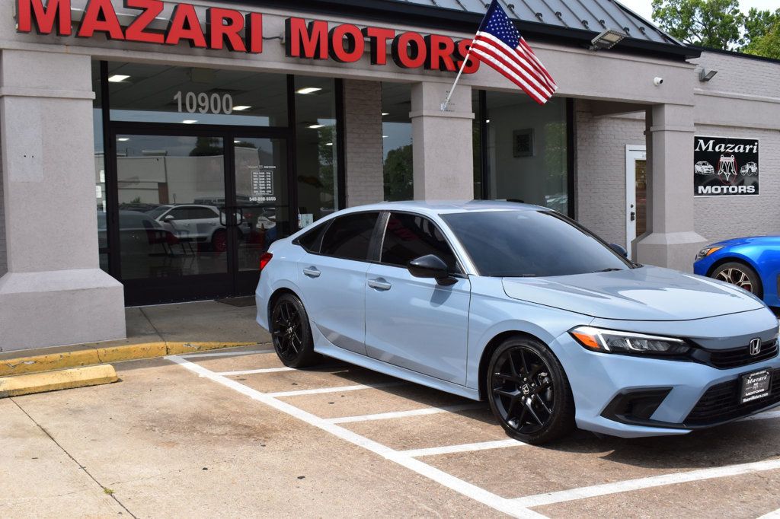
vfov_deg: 35.5
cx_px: 390
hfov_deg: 51.3
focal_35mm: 38
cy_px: 260
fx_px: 812
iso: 400
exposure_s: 1/500
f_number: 11
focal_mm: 25
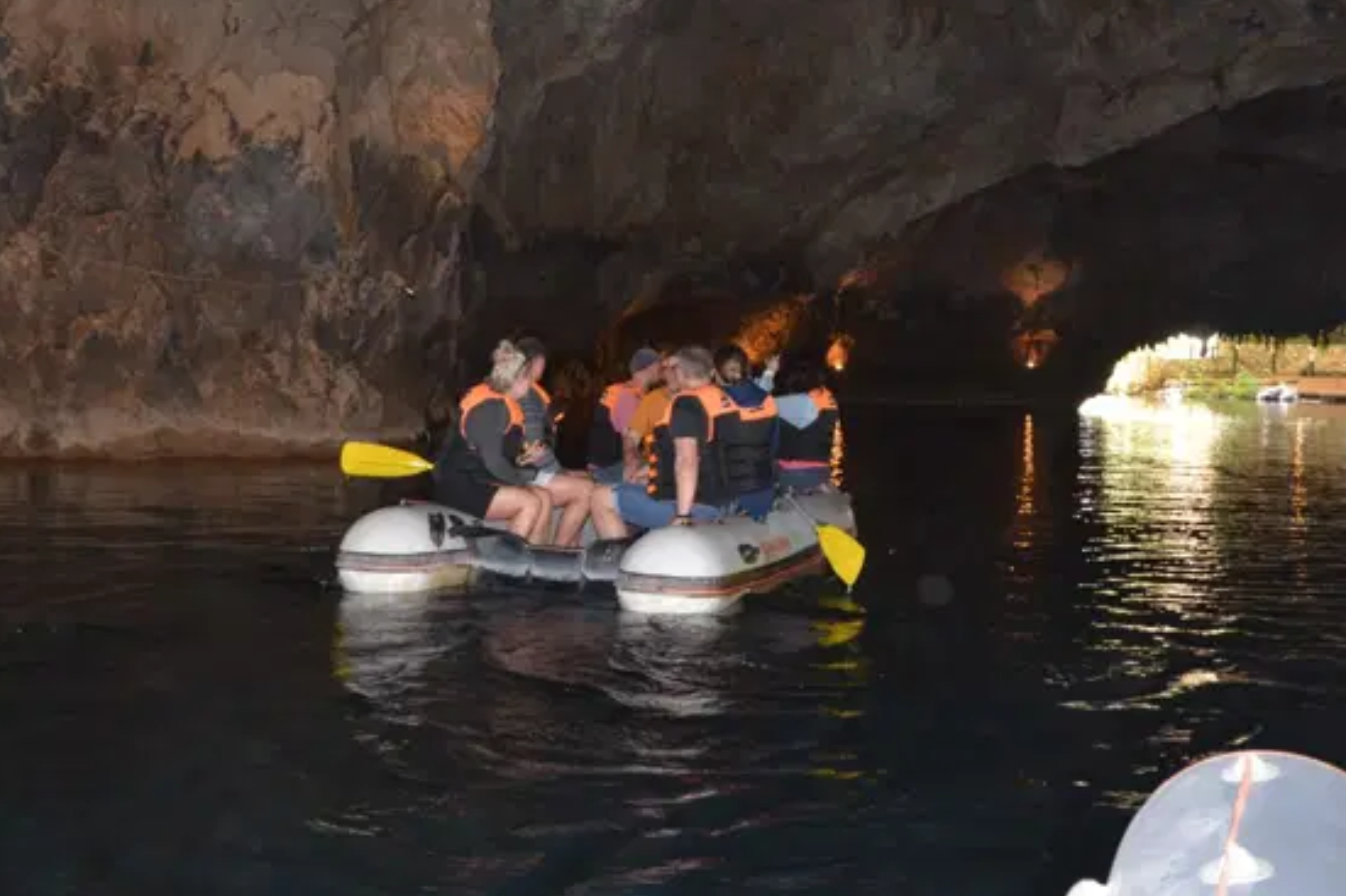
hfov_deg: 45.2
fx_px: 1607
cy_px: 298
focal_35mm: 43
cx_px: 818
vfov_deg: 30.9
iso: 800
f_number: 3.5
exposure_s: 1/60
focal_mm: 18
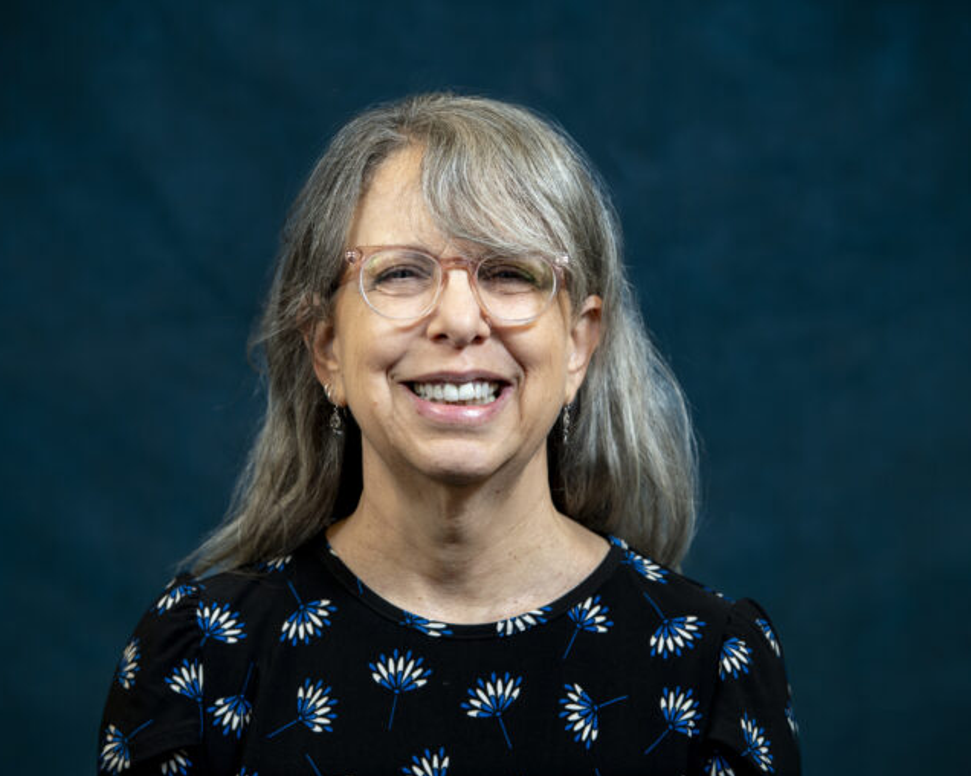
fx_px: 4882
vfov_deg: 9.1
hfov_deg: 11.4
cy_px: 389
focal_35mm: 170
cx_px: 479
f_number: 5
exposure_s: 1/160
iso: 400
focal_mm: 150
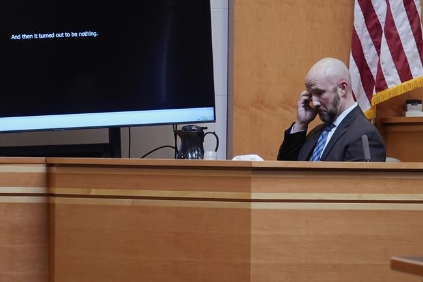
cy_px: 141
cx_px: 212
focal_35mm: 166
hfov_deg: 12.4
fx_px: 1950
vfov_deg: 8.3
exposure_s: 1/200
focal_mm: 111
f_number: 4
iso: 1600
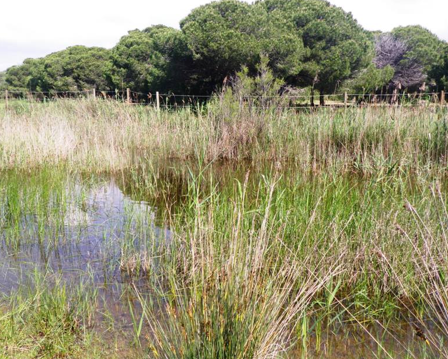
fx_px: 504
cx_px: 219
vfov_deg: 39.2
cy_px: 173
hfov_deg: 47.9
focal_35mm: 38
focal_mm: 6.2
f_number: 3.8
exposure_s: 1/320
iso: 64
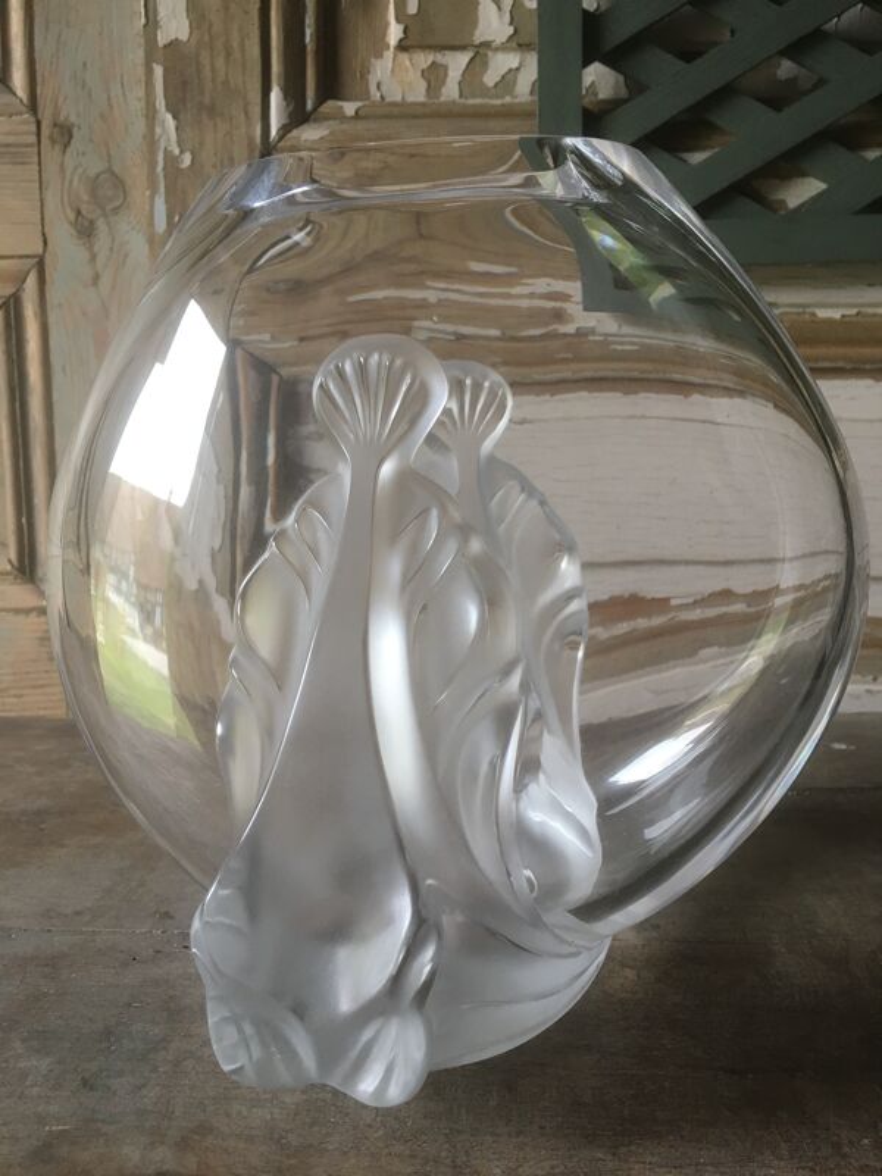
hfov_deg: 48.2
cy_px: 588
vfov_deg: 61.7
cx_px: 441
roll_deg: +1.3
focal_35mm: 29
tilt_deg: -10.5
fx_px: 985
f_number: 2.2
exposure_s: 1/33
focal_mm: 4.15
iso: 50
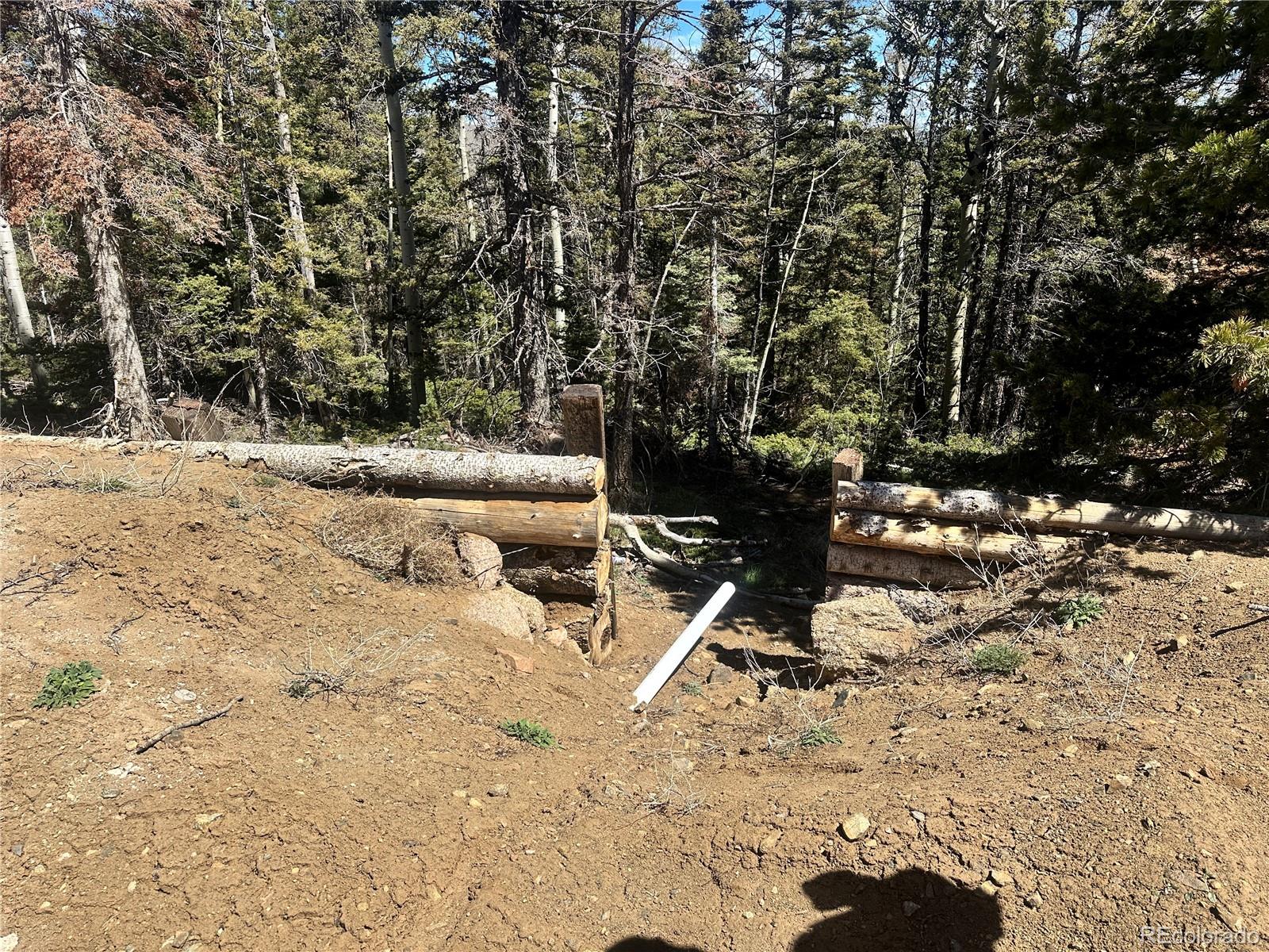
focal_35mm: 24
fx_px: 880
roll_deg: +1.6
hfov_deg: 71.6
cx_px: 634
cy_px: 476
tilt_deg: -19.7
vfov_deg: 56.8
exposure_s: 1/4545
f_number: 1.78
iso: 80
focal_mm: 6.86
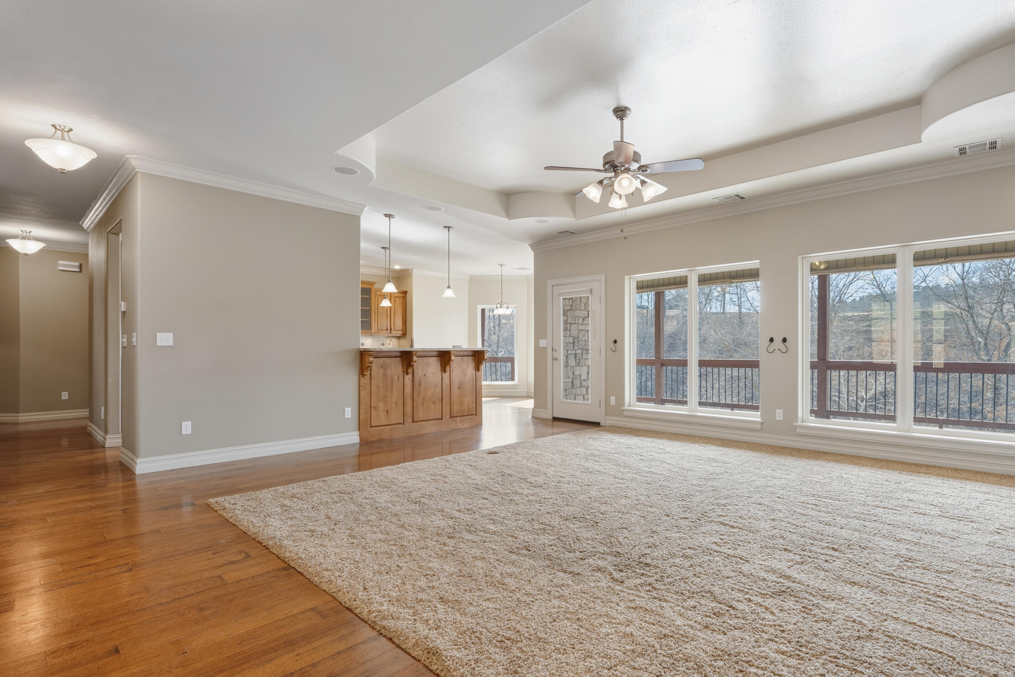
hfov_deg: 89.9
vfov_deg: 67.4
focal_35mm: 18
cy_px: 356
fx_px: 508
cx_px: 541
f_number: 8
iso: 160
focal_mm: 16
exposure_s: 1/500
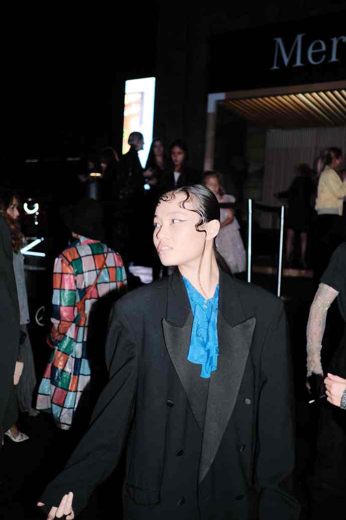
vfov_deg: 54.4
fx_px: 505
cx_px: 173
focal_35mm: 35
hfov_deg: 37.9
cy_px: 260
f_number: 2
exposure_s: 1/125
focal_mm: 23
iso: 640
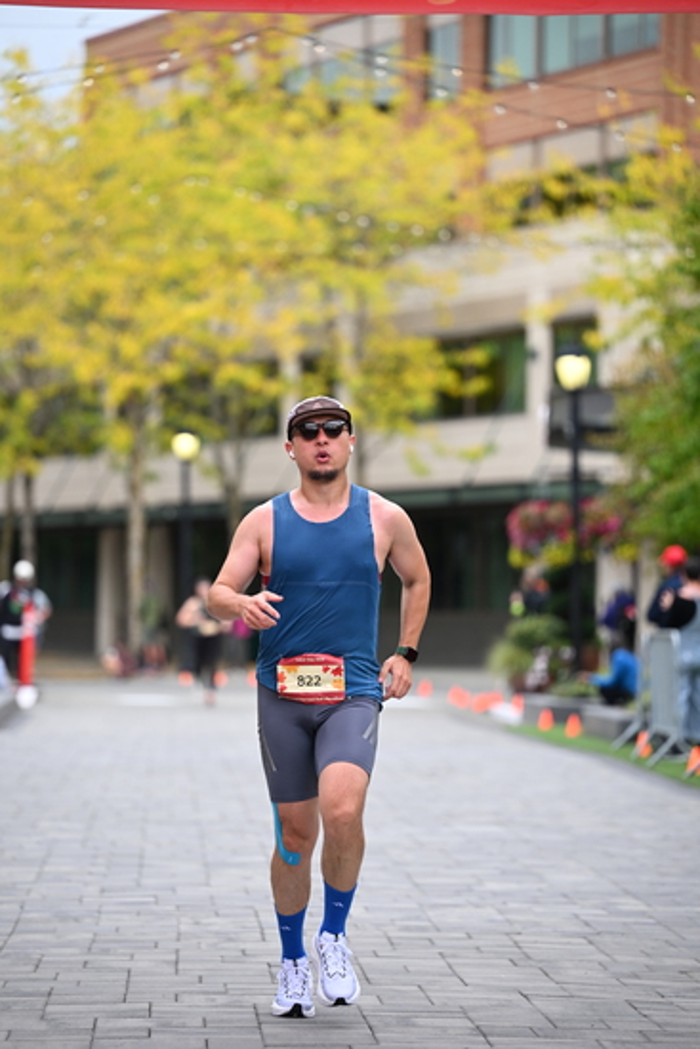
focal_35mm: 140
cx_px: 350
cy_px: 524
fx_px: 4080
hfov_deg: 9.8
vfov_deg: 14.6
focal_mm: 140
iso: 640
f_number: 2.8
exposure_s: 1/2000
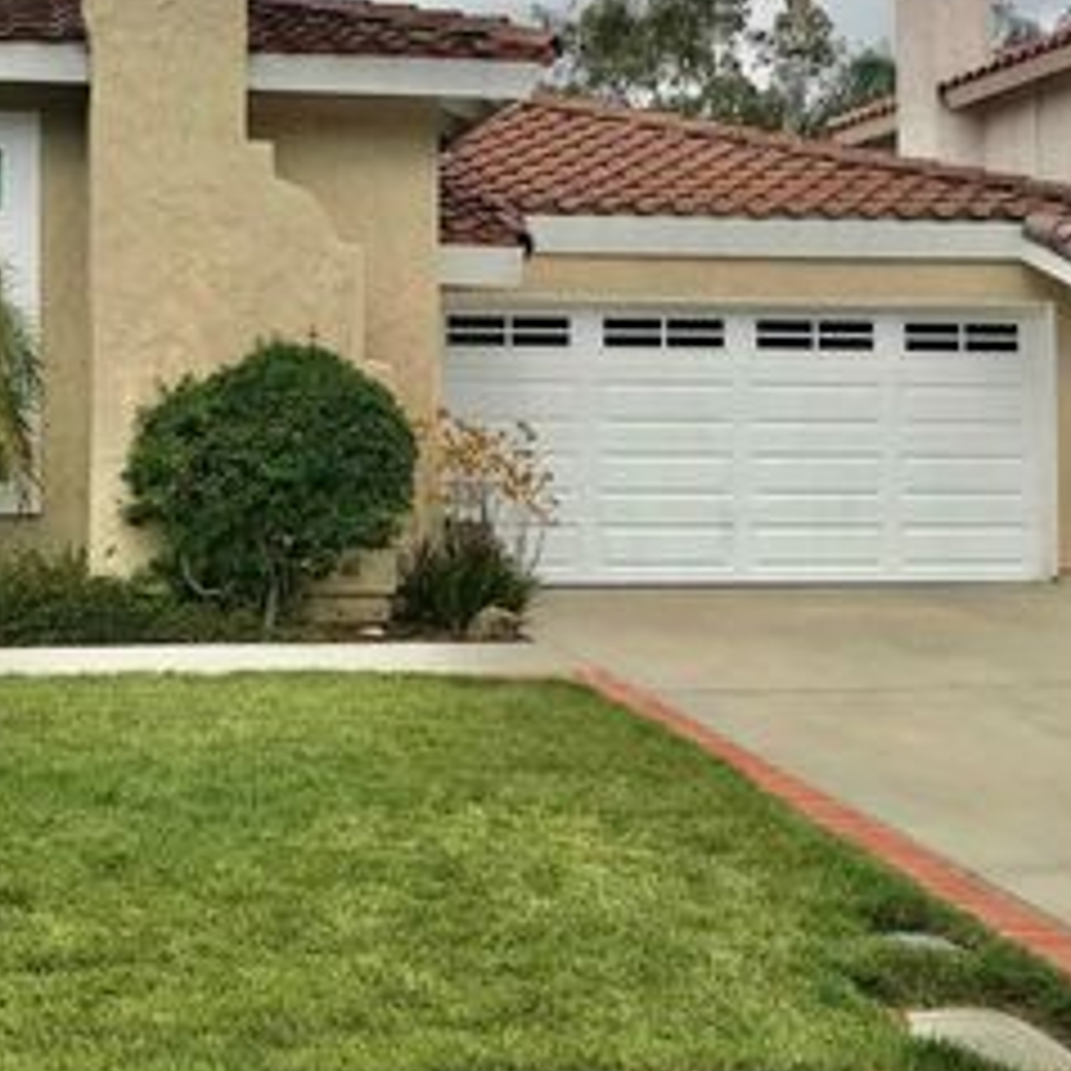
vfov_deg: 32.7
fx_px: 1820
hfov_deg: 32.0
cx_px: 238
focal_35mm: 52
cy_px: 412
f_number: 1.8
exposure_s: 1/3195
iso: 20
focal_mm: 3.99
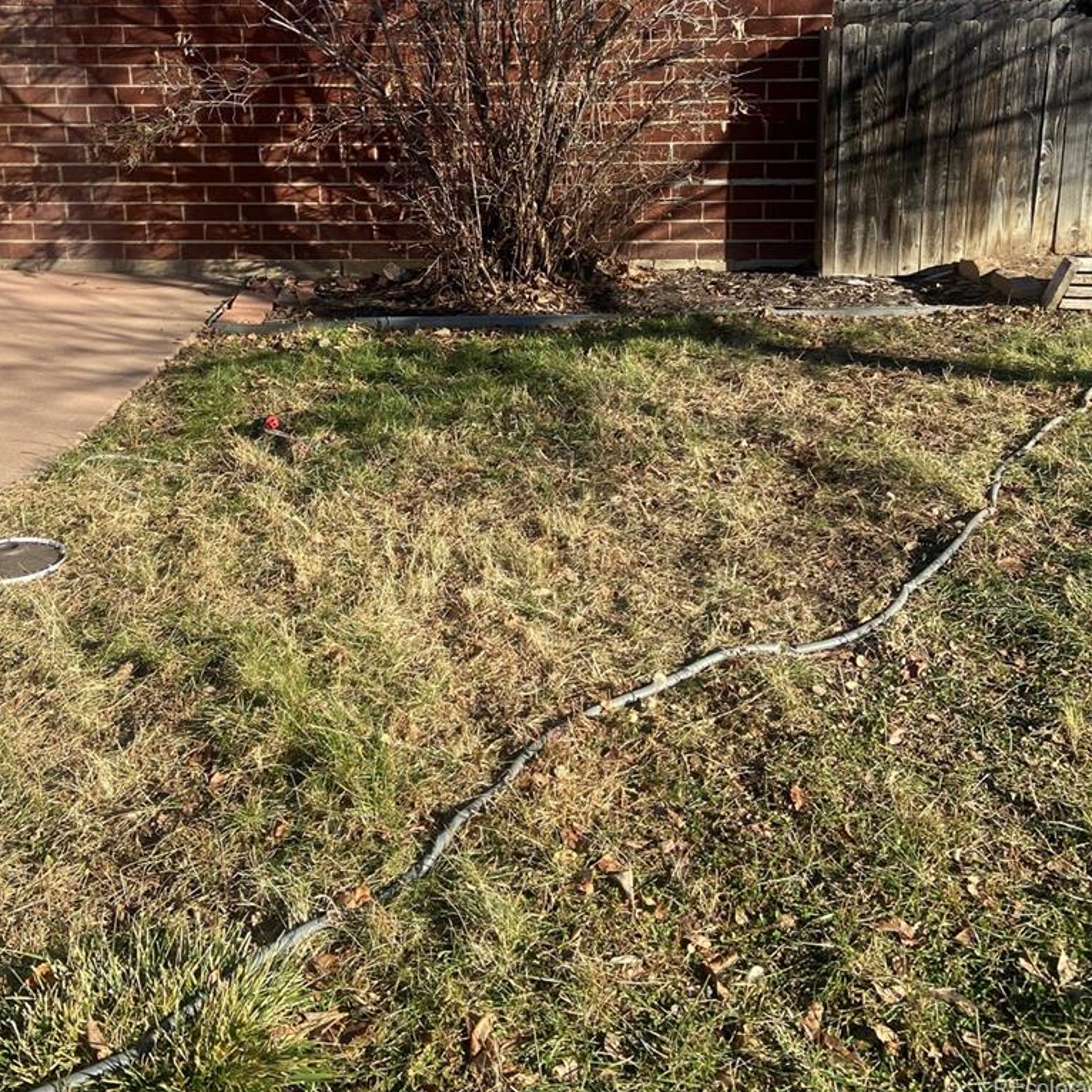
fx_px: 1285
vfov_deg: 44.3
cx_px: 479
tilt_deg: -6.7
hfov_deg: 46.0
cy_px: 251
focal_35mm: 36
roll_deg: -0.7
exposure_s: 1/1157
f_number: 1.8
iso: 32
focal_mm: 4.25
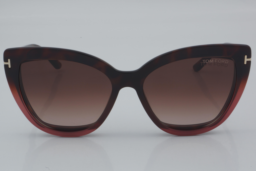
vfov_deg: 16.6
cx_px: 128
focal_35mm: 82
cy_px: 86
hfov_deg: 24.6
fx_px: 587
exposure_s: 1/4
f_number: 32
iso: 100
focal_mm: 55
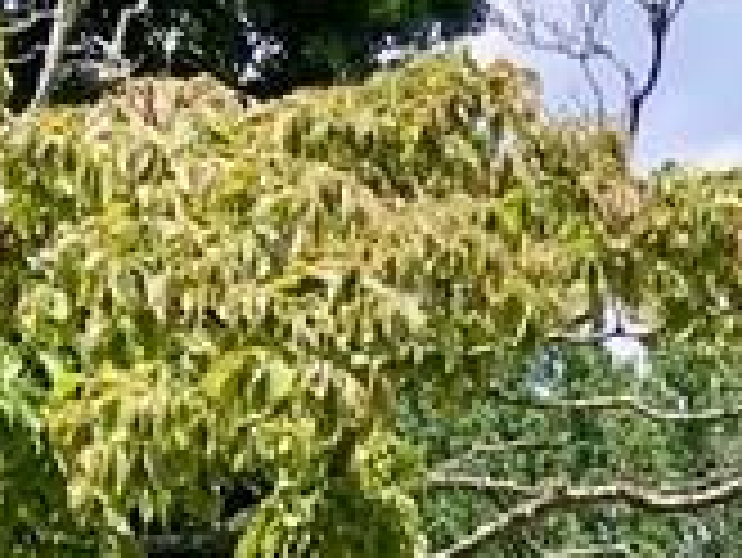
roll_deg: +0.0
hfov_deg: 10.3
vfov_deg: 7.3
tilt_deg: -1.8
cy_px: 1714
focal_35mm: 180
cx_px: 1336
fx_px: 3861
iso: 25
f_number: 2.2
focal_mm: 4.15
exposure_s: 1/874
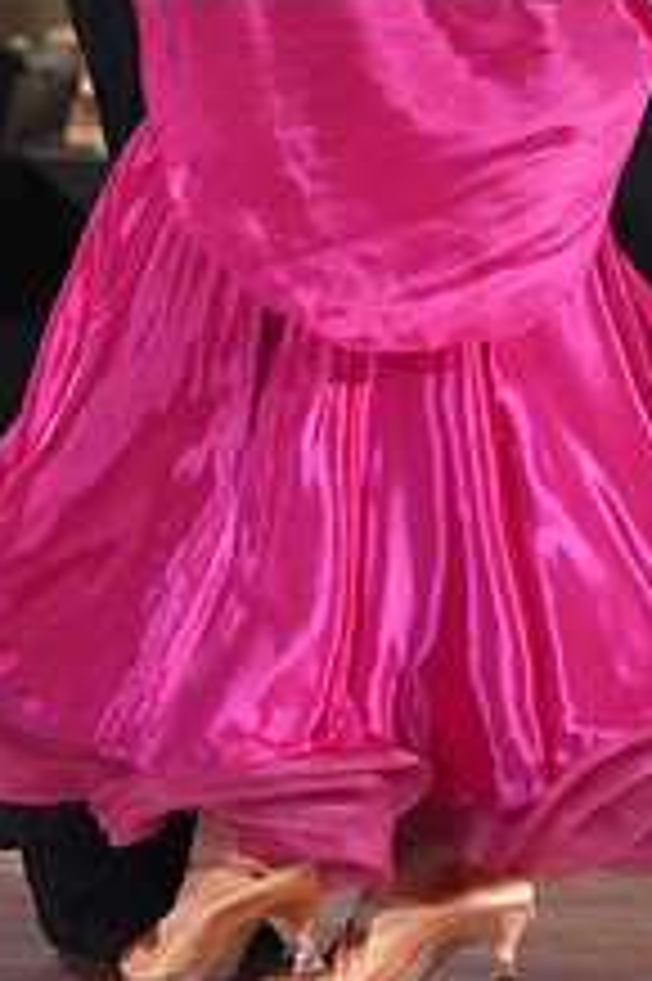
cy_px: -153
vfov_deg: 7.8
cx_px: 353
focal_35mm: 261
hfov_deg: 5.3
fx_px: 7101
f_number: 4
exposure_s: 1/400
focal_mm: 98
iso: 4000
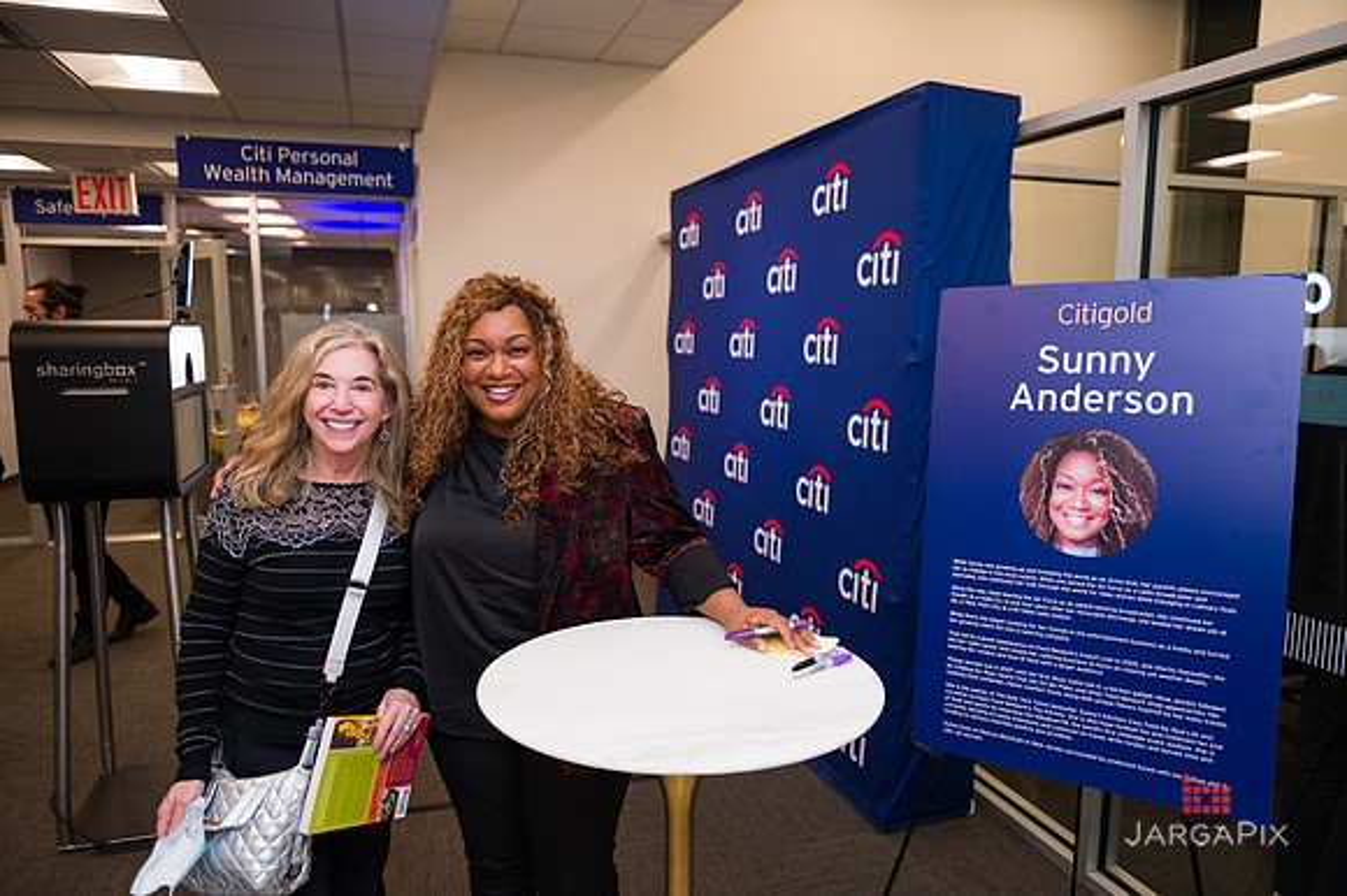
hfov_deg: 73.8
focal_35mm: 24
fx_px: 897
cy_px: 448
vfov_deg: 53.1
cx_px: 674
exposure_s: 1/200
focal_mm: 24
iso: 400
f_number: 3.2
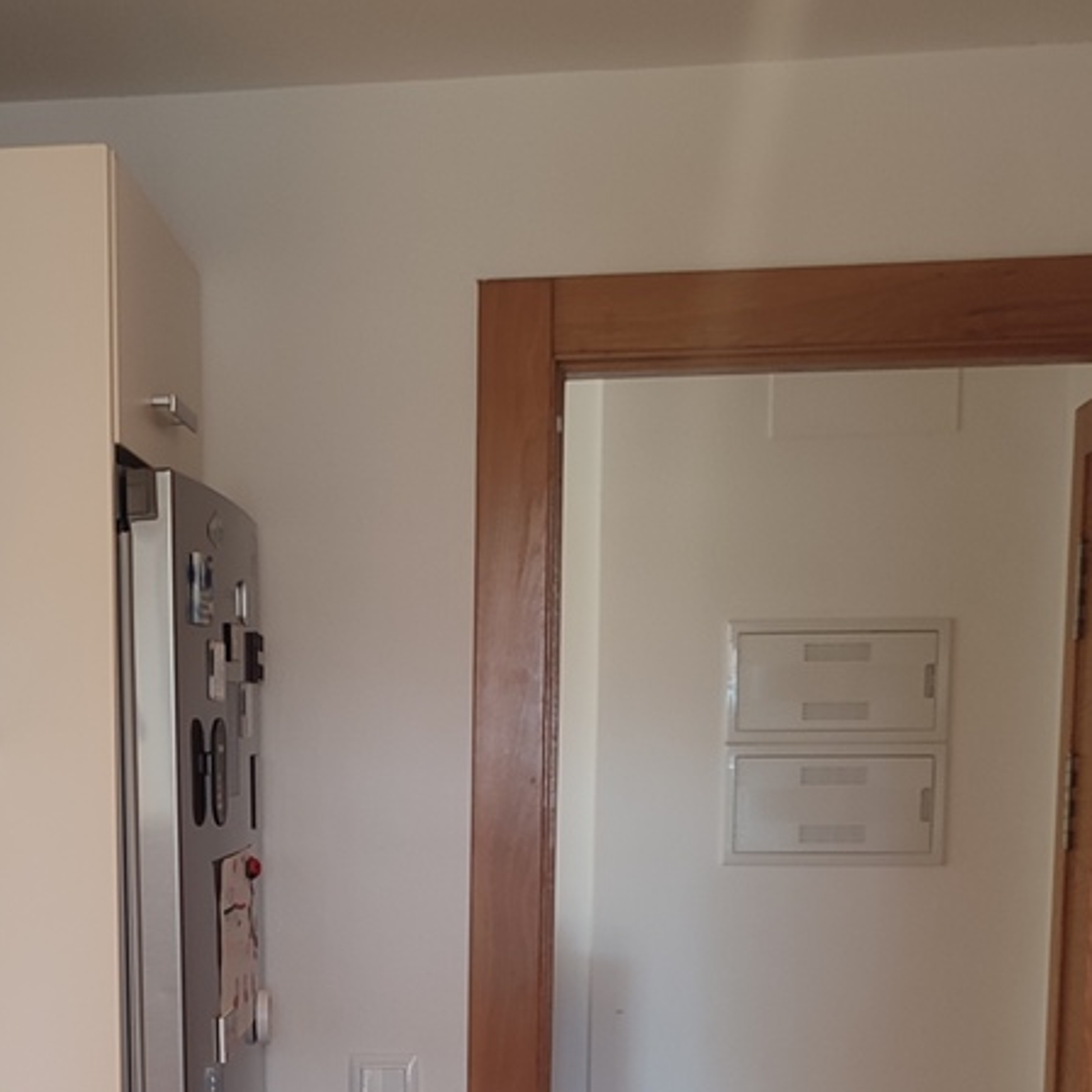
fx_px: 2248
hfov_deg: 26.7
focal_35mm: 63
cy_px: 1048
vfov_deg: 26.1
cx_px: 185
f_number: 1.9
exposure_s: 1/33
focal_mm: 6.04
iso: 163
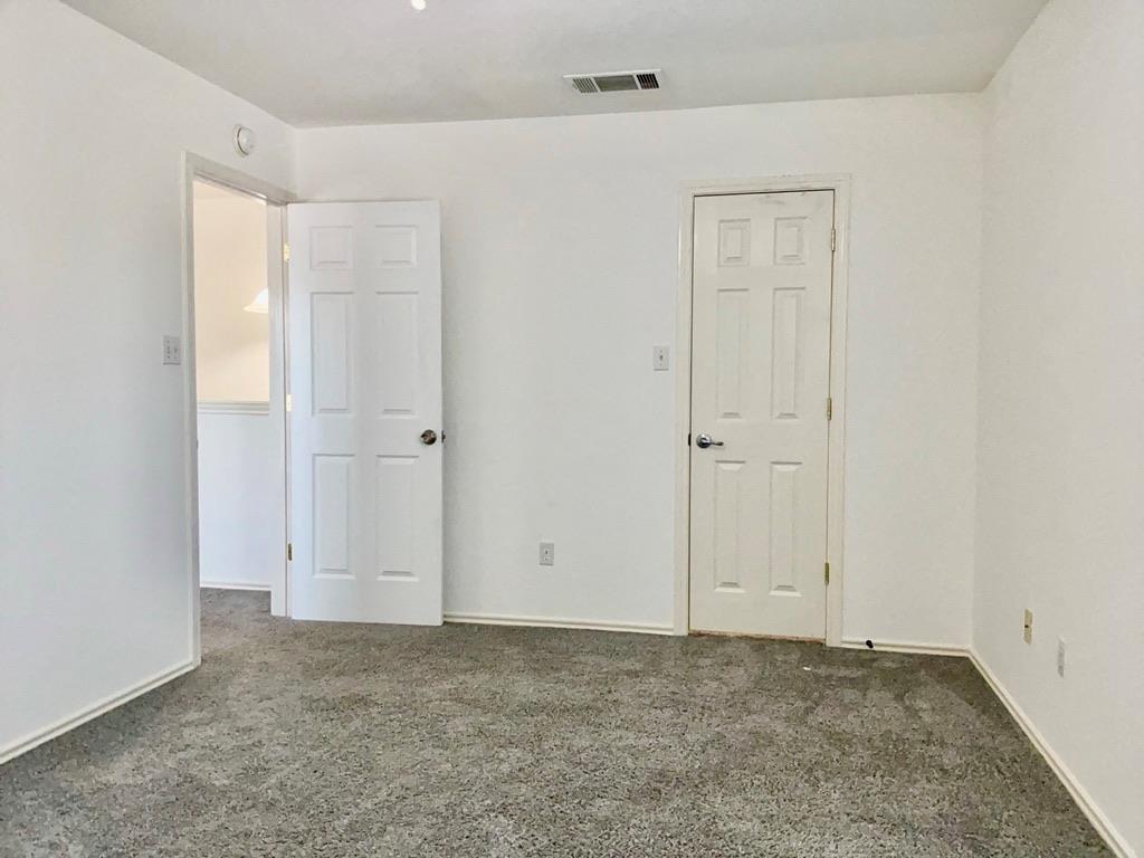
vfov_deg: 51.4
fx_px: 892
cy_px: 429
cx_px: 572
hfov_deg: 65.3
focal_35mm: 27
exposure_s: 1/100
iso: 160
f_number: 1.8
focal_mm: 3
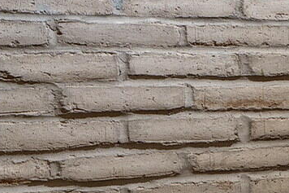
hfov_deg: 8.9
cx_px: 1073
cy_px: 67
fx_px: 1011
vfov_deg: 10.9
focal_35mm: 126
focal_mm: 16
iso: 100
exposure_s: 4
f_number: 7.1
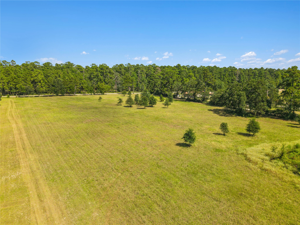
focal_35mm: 24
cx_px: 150
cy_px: 112
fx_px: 208
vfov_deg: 56.8
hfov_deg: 71.6
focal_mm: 8.7
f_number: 1.8
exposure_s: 1/60
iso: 200
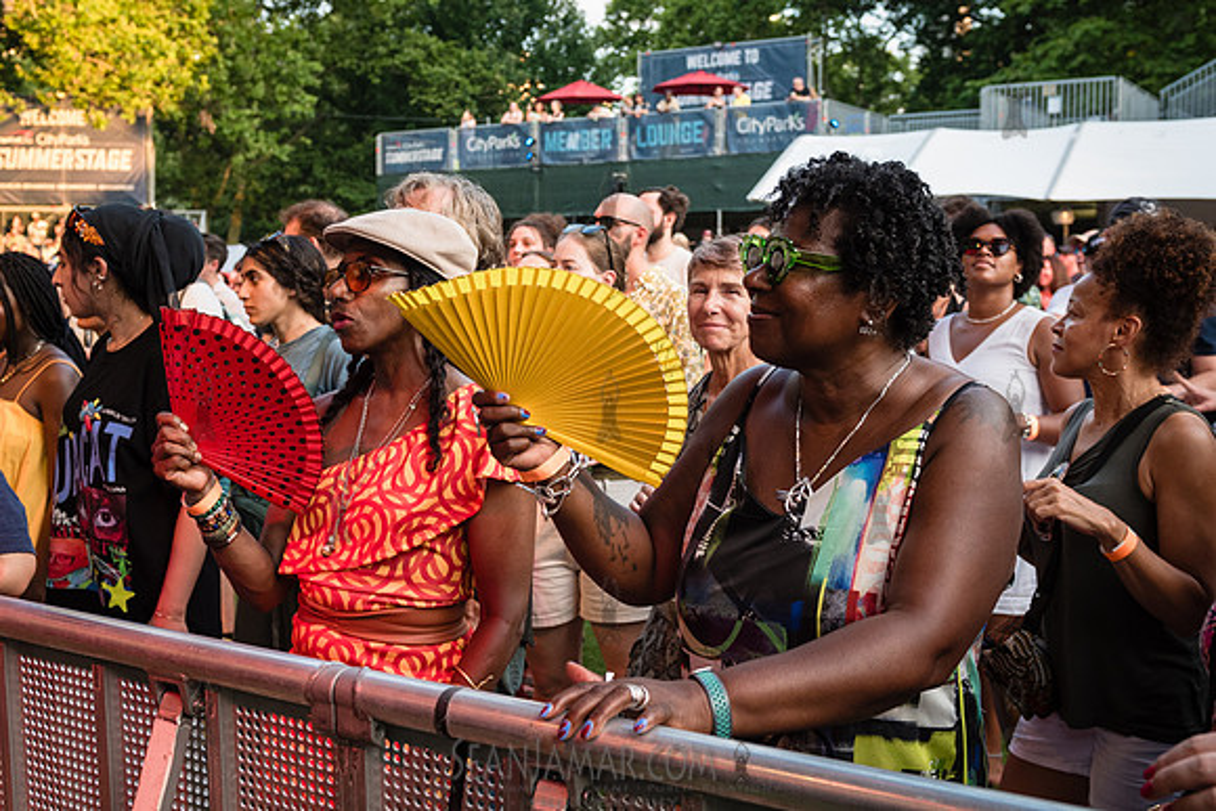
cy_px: 390
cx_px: 583
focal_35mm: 42
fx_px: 1432
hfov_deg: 46.0
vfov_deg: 31.6
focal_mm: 31
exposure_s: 1/250
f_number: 4
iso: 1000
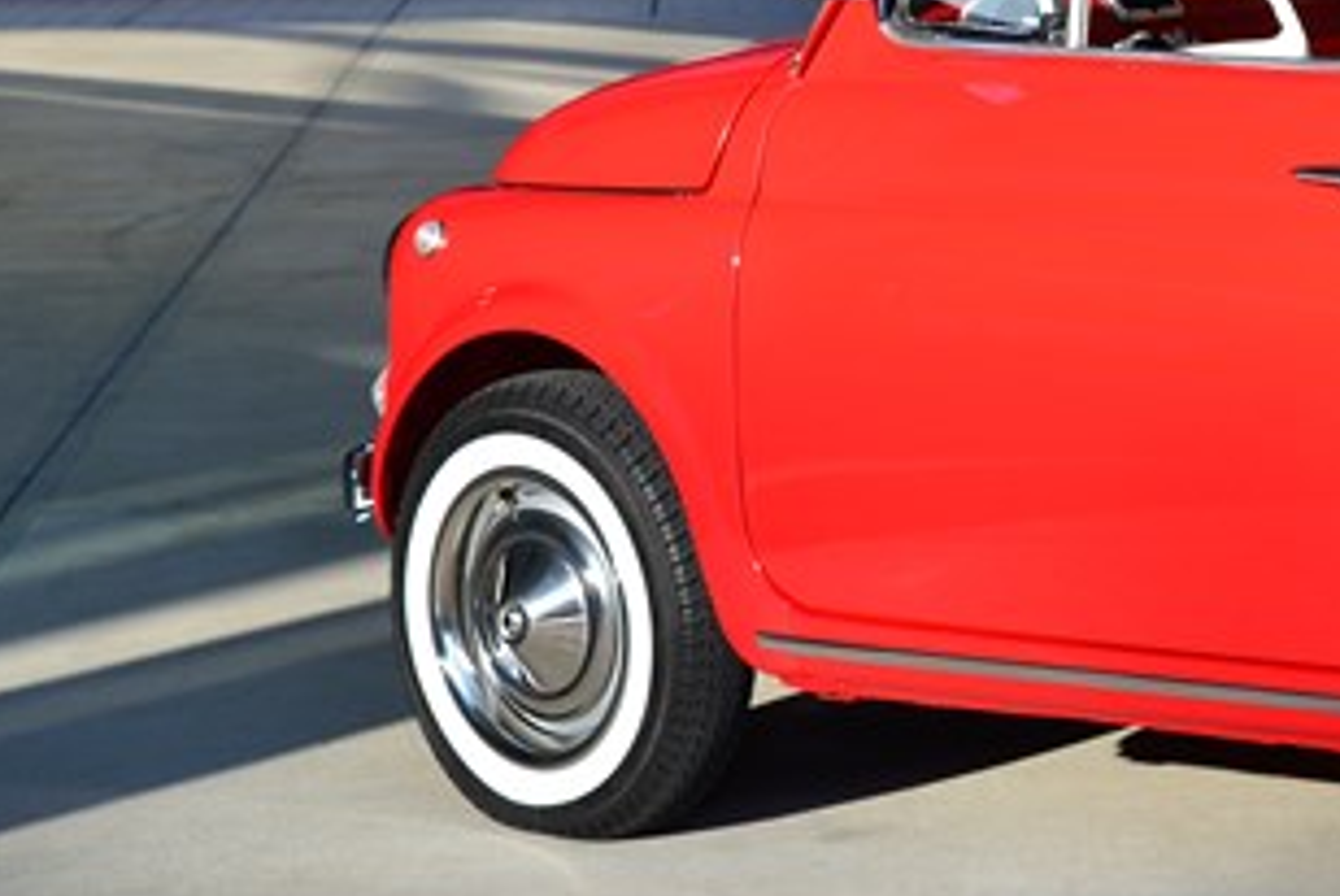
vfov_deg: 8.0
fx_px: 6371
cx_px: 1571
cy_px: -100
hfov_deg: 11.8
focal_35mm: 171
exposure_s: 1/125
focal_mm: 55
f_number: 6.3
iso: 100
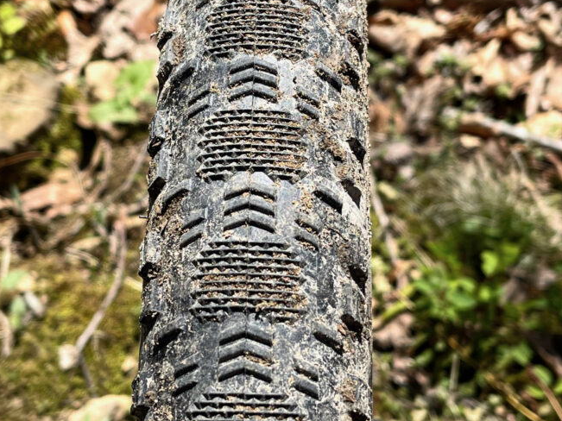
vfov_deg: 24.8
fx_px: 958
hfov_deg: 32.7
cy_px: 201
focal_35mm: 59
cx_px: 259
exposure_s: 1/1689
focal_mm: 5.1
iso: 32
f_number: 1.6
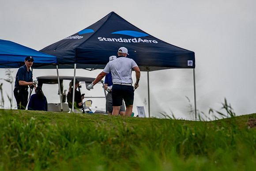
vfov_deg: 2.4
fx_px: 4161
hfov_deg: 3.5
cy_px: 86
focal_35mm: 585
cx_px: 128
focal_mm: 390
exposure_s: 1/2000
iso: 320
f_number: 5.6
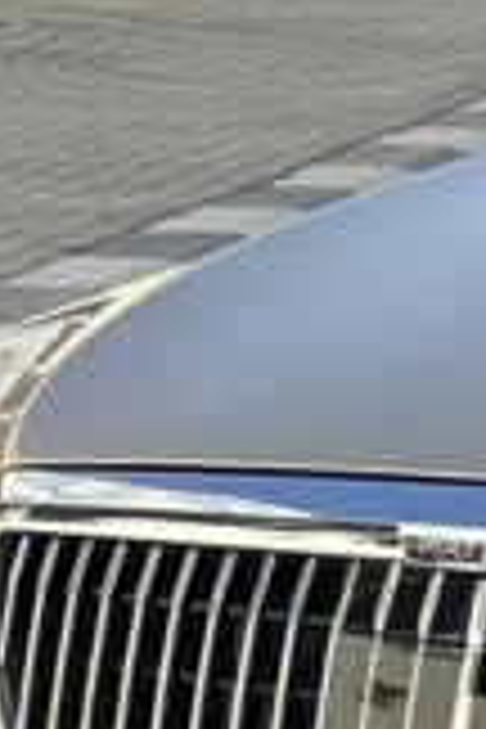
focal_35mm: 506
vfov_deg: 4.1
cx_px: 1714
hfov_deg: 2.7
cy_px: 342
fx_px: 10246
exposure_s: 1/295
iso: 32
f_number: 2.8
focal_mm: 9
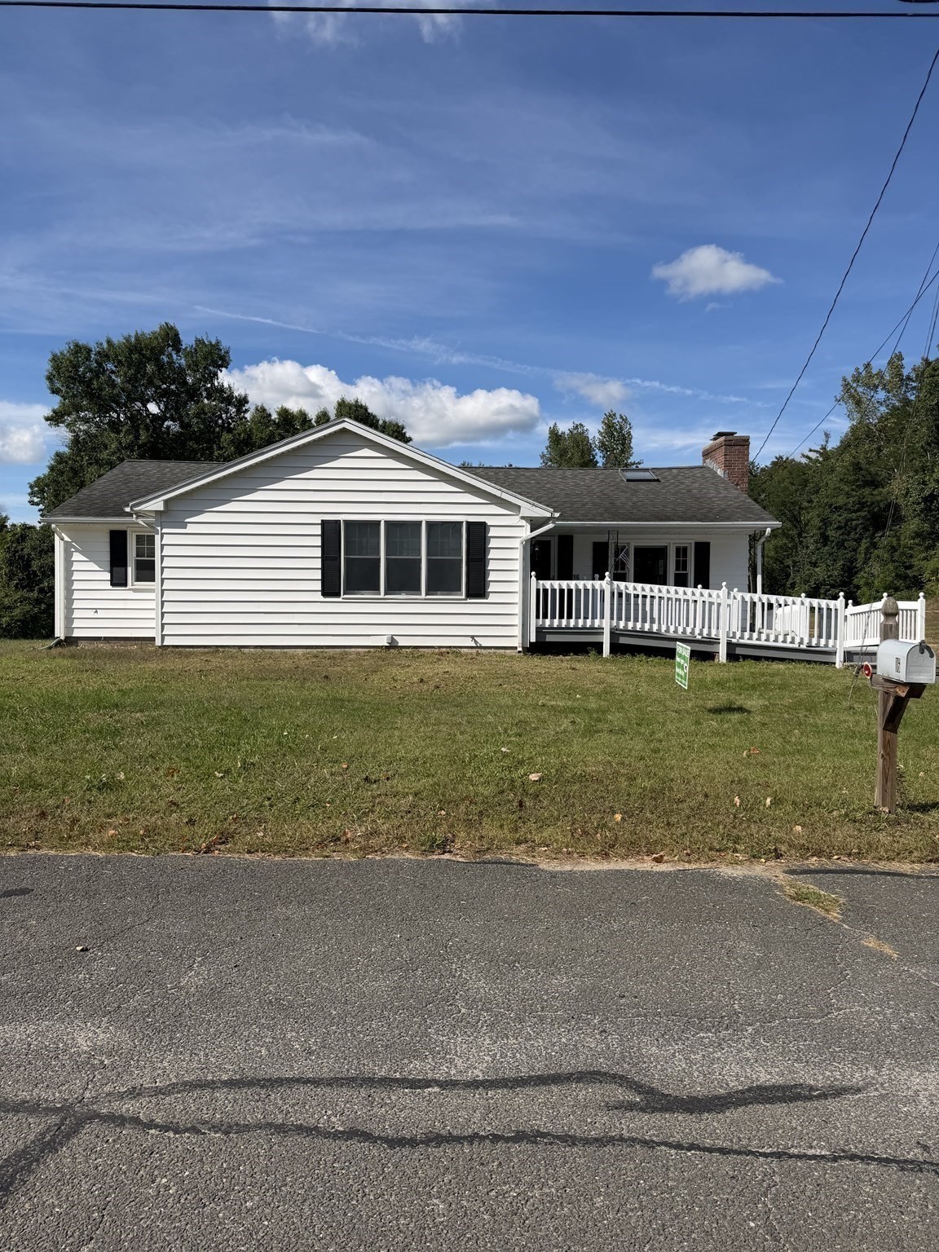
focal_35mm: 24
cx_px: 470
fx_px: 868
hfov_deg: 56.8
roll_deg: -0.9
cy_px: 626
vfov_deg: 71.6
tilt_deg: -0.9
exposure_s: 1/6173
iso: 80
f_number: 1.78
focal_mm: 6.76
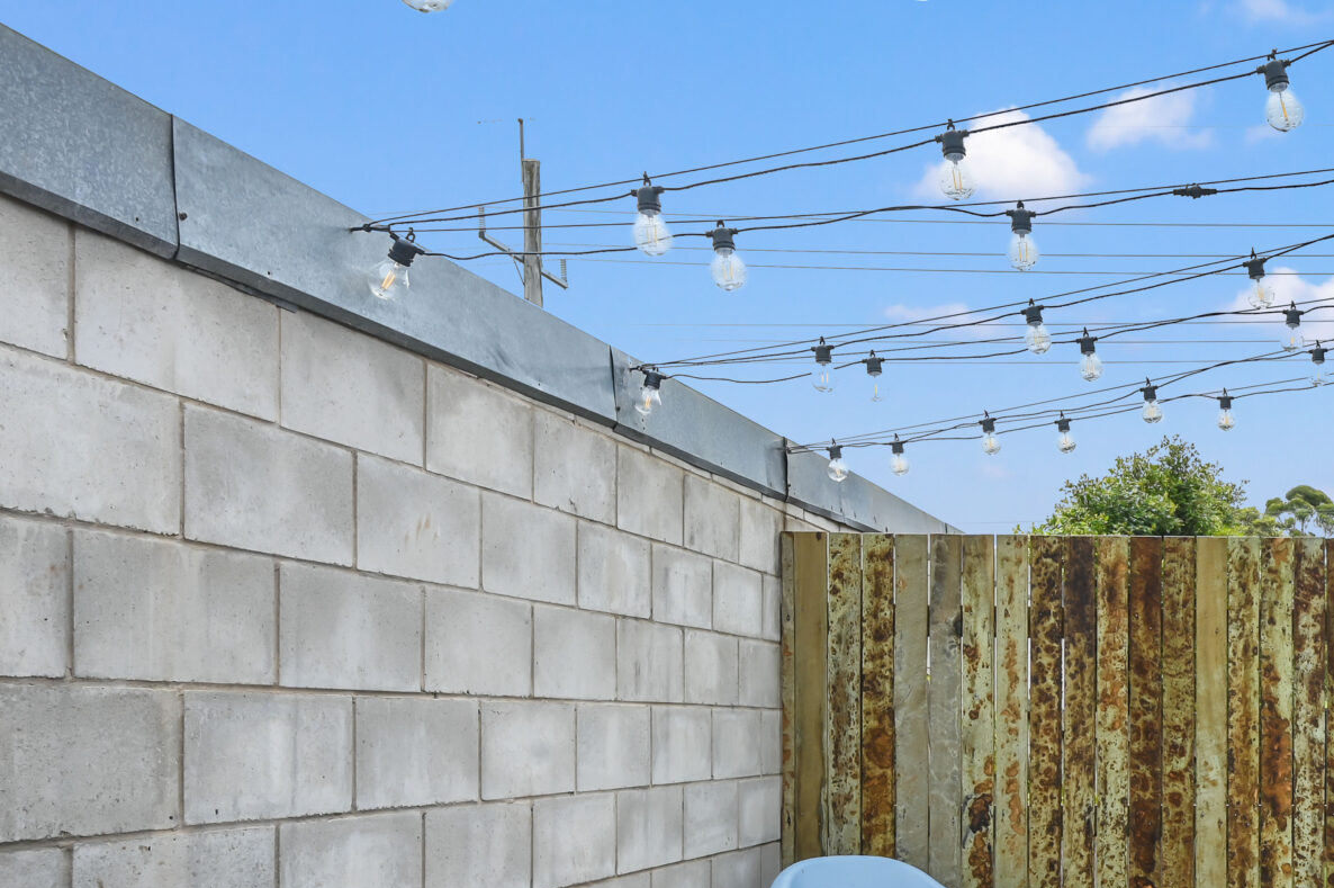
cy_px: 742
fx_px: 1518
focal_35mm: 41
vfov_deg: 31.5
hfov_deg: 41.3
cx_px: 1332
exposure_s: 1/200
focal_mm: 19
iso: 100
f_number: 11
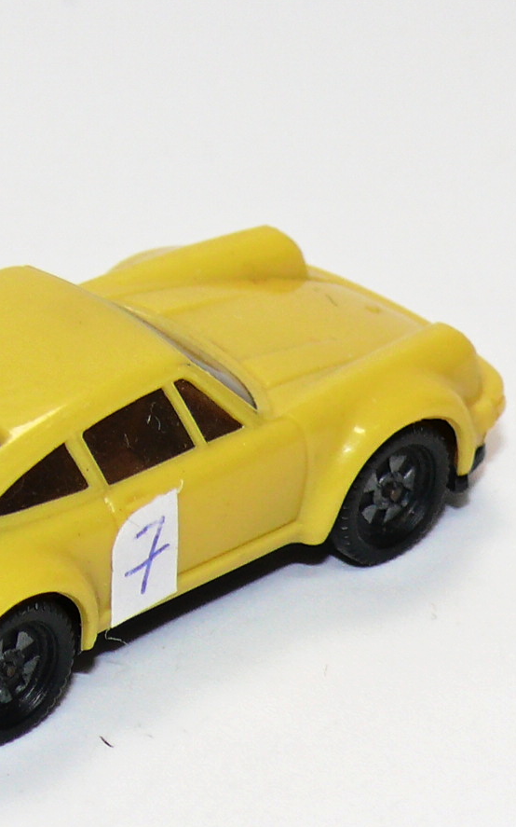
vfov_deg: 8.7
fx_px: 5425
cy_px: 434
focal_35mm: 241
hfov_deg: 5.4
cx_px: 44
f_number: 4
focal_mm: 15
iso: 100
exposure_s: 1/30
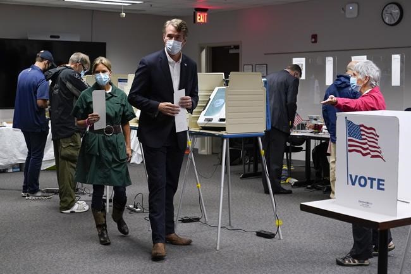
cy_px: 137
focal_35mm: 54
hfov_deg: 36.9
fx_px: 616
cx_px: 206
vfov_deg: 25.0
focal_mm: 54
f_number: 4
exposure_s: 1/250
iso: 5000
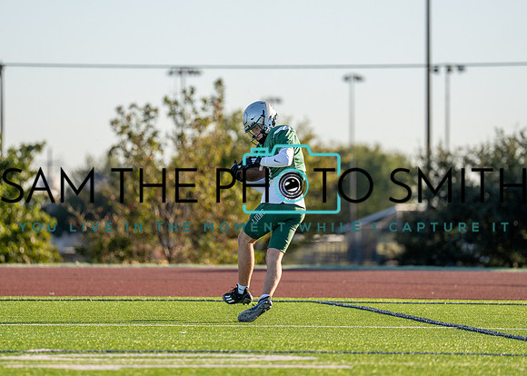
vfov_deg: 4.6
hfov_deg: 6.4
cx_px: 259
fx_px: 4718
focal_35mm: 315
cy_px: 165
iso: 250
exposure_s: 1/4000
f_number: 2.8
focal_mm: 200
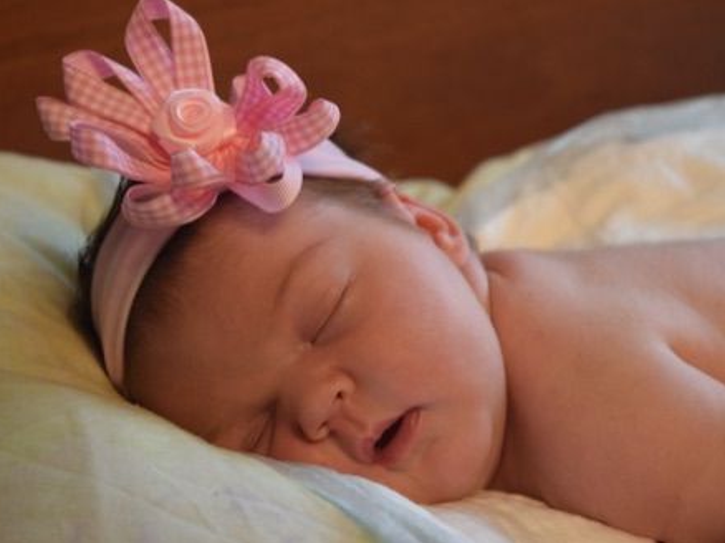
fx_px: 1895
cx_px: 346
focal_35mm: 91
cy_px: 272
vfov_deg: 16.3
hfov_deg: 21.7
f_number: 5.6
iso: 1000
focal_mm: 55
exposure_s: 1/100
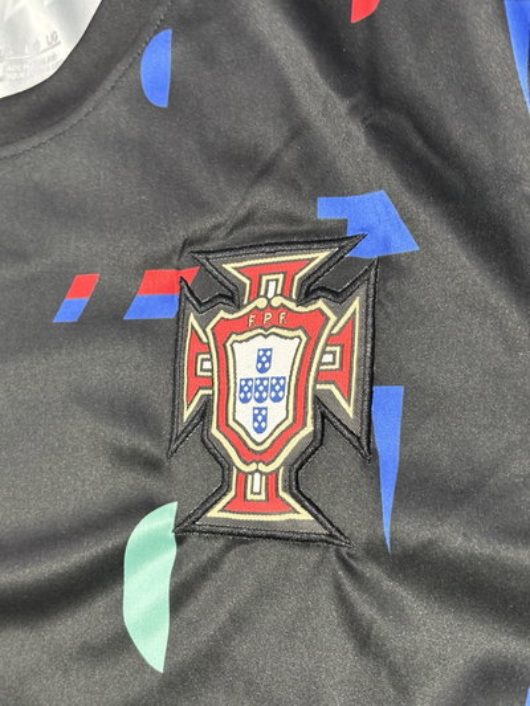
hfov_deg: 28.0
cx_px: 265
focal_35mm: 52
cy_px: 353
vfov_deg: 36.8
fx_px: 1061
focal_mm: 5.96
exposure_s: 1/25
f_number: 1.6
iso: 400
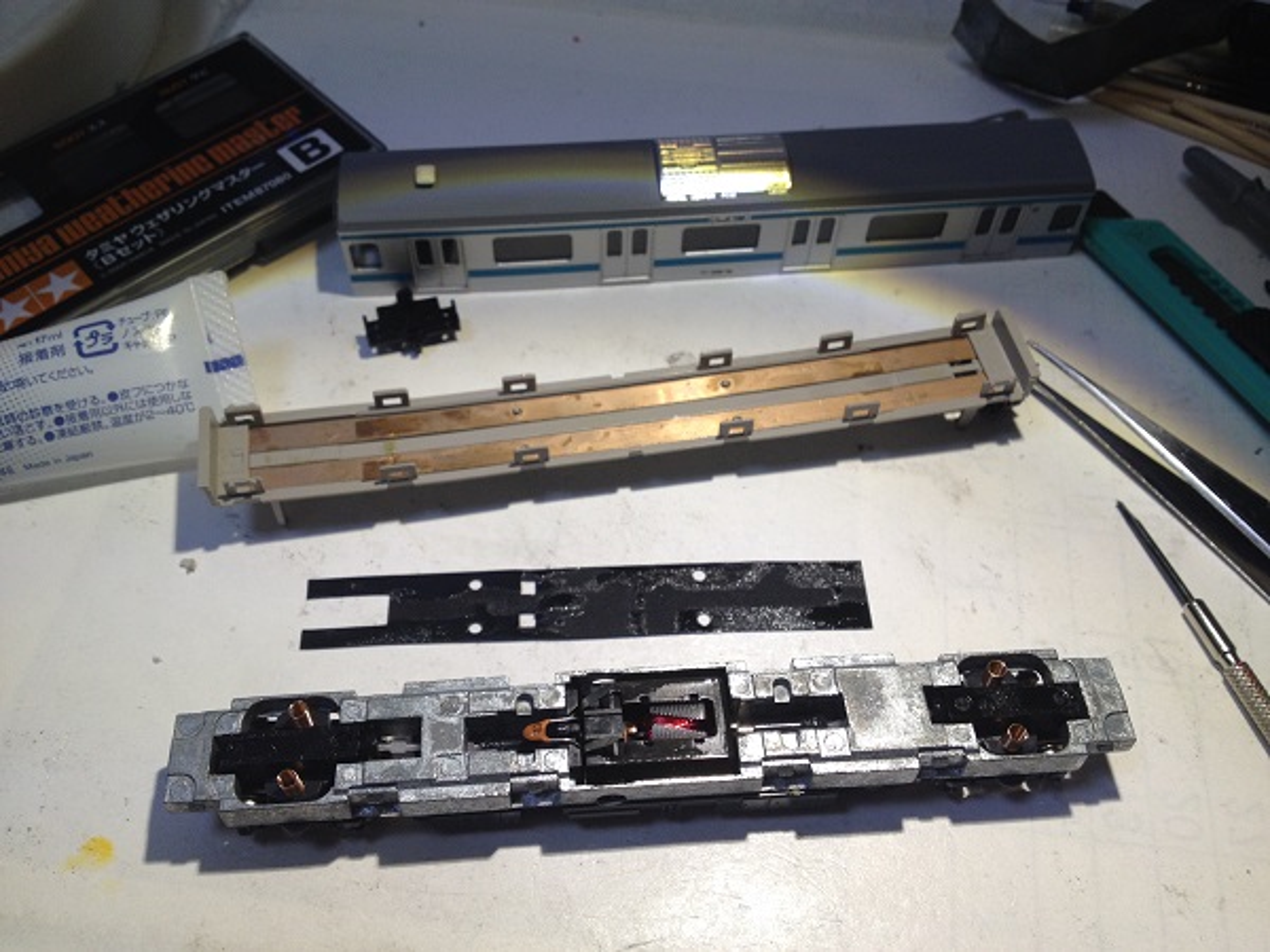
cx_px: 635
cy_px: 476
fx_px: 1284
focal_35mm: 35
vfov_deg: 40.7
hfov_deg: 52.6
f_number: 2.4
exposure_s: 1/60
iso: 64
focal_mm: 4.28
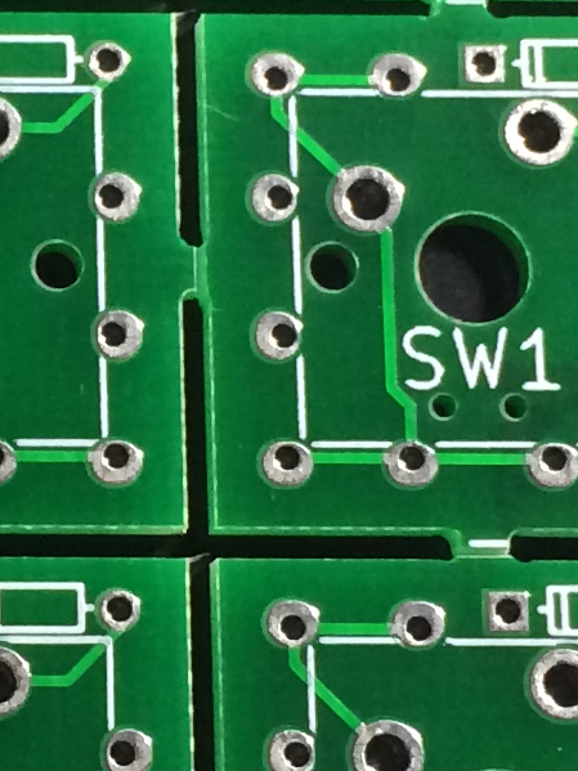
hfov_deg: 9.2
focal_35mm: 158
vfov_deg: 12.5
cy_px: 335
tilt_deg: -78.6
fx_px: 3519
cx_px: -279
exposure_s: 1/30
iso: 125
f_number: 2.2
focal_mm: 4.15
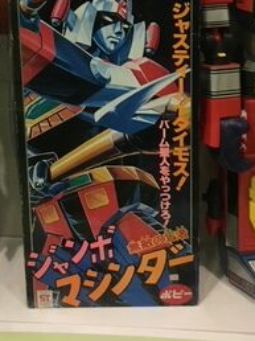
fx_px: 708
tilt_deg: -14.1
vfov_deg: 24.5
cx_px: 79
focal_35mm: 72
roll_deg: +0.3
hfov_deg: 20.3
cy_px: -67
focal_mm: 4.15
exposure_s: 1/30
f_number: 2.2
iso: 80
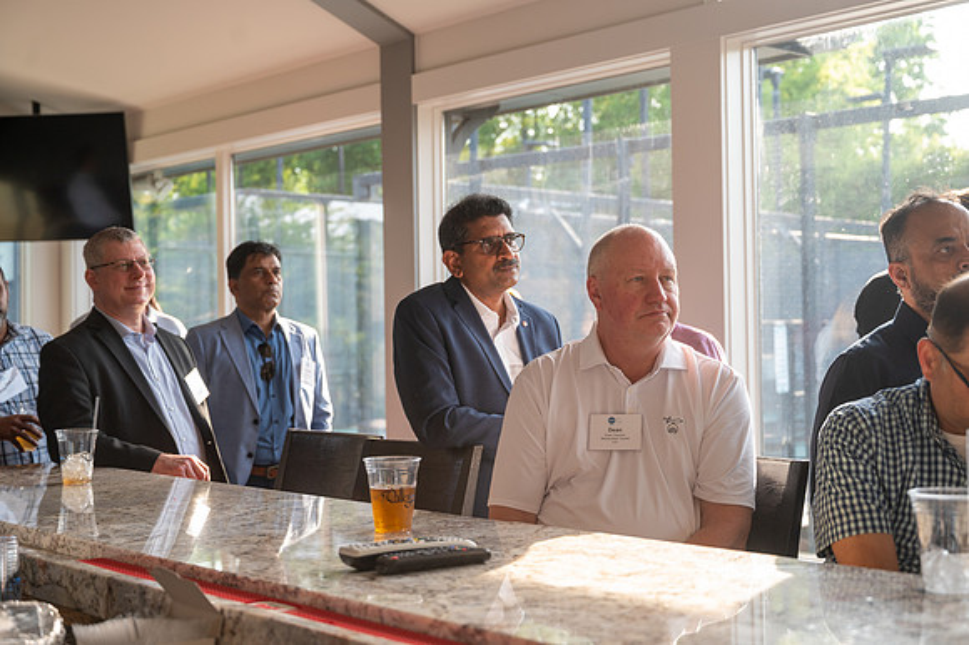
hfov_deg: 40.4
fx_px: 1318
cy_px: 322
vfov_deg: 27.5
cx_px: 484
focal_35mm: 49
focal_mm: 49
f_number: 4
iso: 640
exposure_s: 1/250
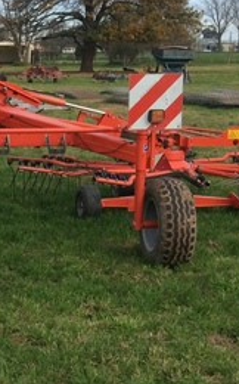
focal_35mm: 86
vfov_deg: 24.1
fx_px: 898
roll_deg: +0.2
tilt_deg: -9.2
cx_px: -81
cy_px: 194
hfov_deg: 14.5
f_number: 2.4
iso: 32
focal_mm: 3.3
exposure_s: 1/805
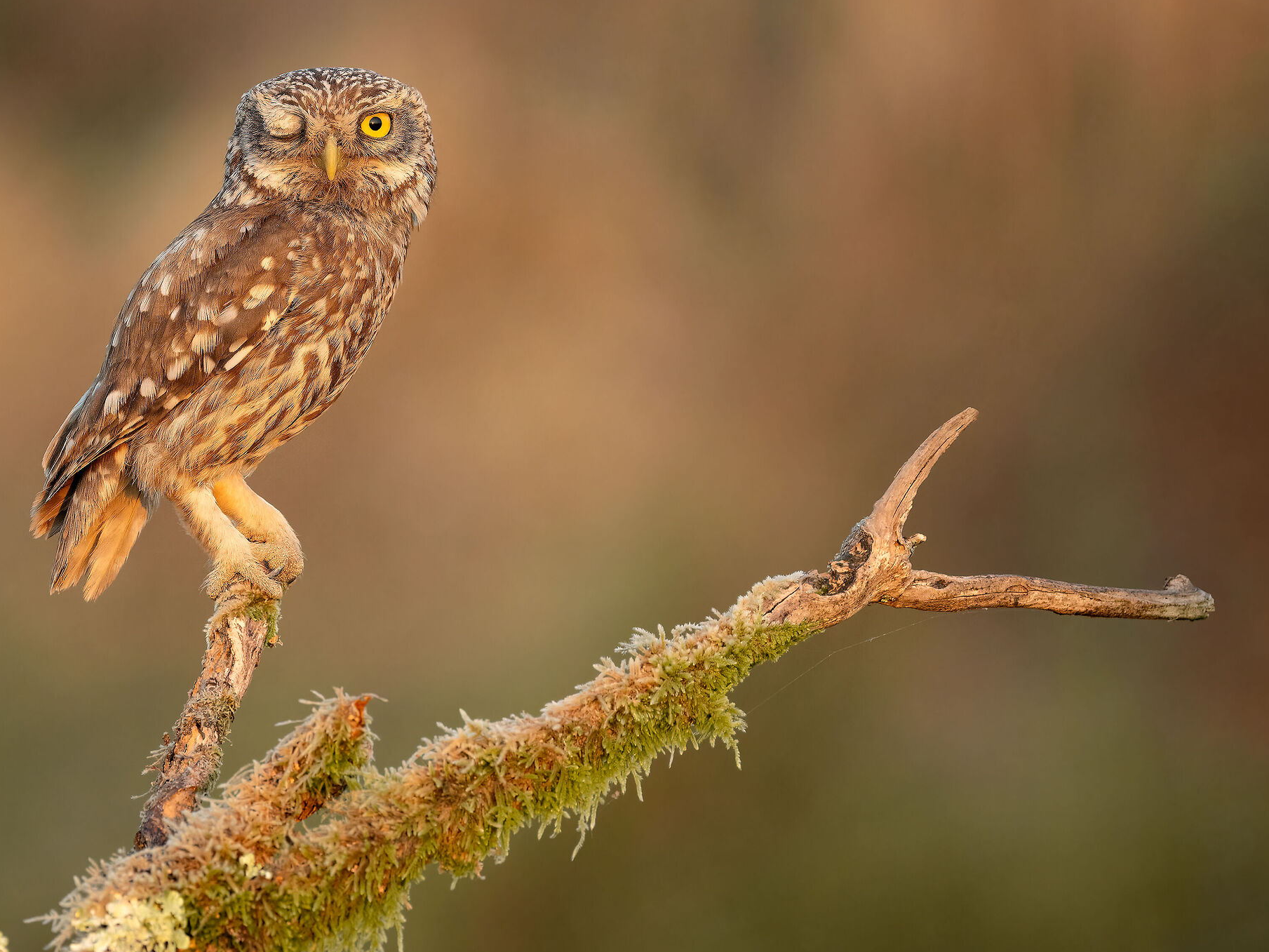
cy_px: 441
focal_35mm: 1148
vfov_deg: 1.3
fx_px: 42088
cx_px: 467
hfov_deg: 1.7
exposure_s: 1/500
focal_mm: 600
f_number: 6.3
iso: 1250
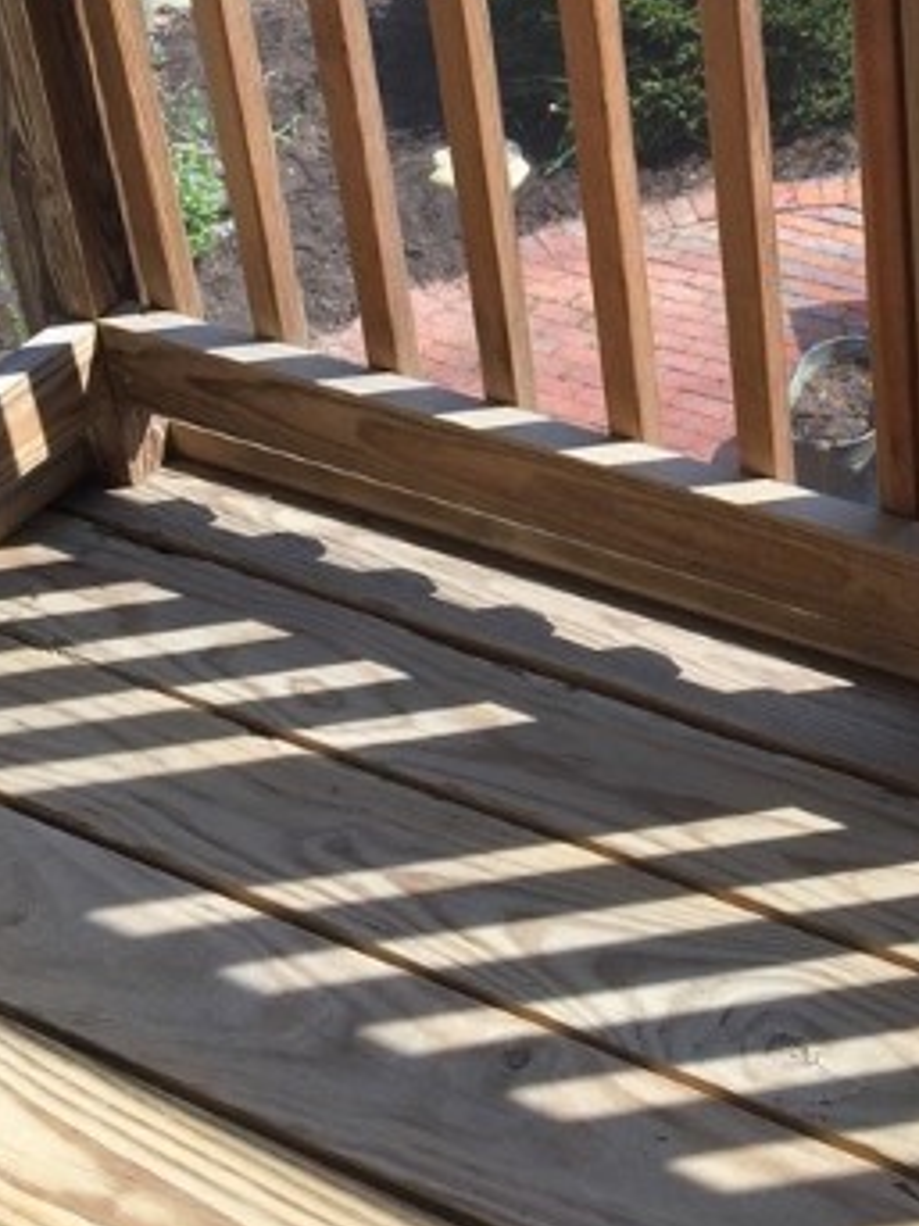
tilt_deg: -23.5
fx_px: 2302
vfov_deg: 28.1
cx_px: 819
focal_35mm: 65
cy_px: 7
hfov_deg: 22.1
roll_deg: +3.4
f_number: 2.2
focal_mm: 4.15
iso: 32
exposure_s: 1/439
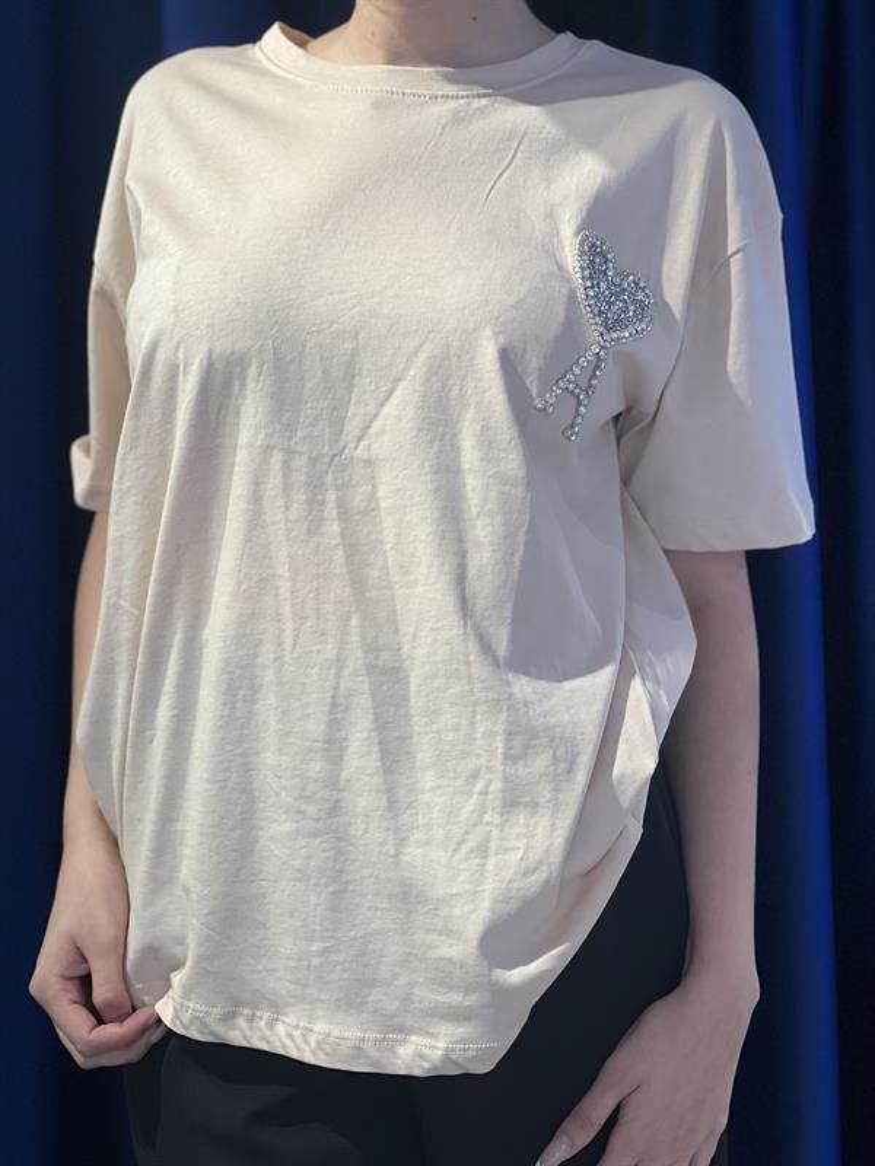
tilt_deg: -4.1
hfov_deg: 19.1
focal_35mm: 77
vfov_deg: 25.3
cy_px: 583
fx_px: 2595
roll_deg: +1.2
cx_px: 438
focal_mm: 9
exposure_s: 1/100
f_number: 2.8
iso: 125
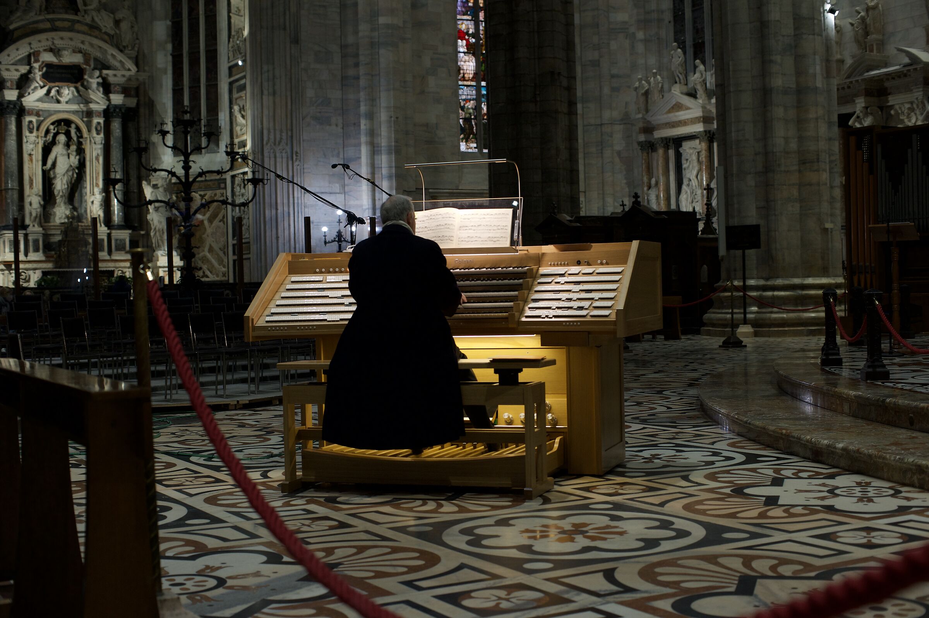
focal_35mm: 50
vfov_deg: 27.0
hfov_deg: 39.6
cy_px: 309
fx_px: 1289
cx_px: 464
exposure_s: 1/100
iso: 2000
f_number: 4
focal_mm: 50
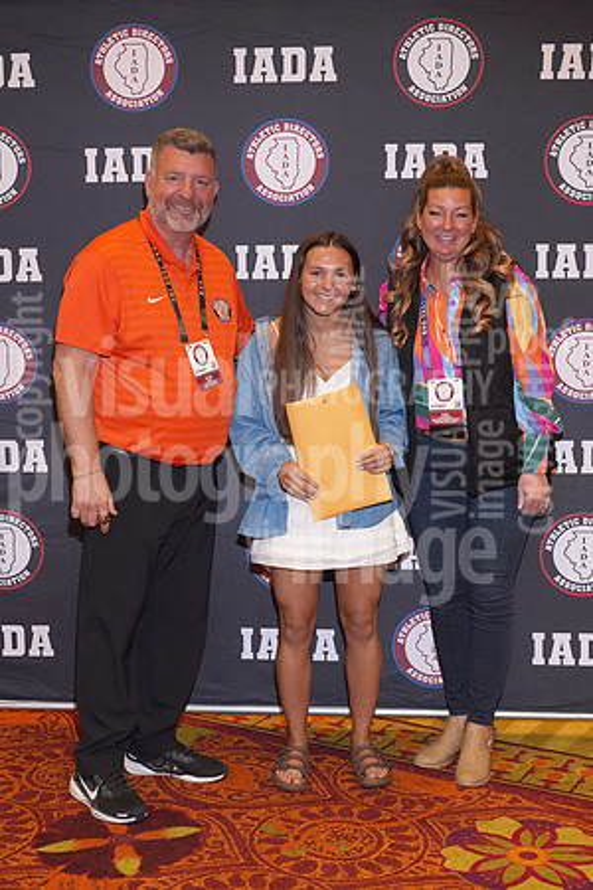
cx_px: 296
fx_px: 1235
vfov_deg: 39.6
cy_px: 445
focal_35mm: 50
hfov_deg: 27.0
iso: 4000
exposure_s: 1/80
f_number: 8
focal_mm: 50
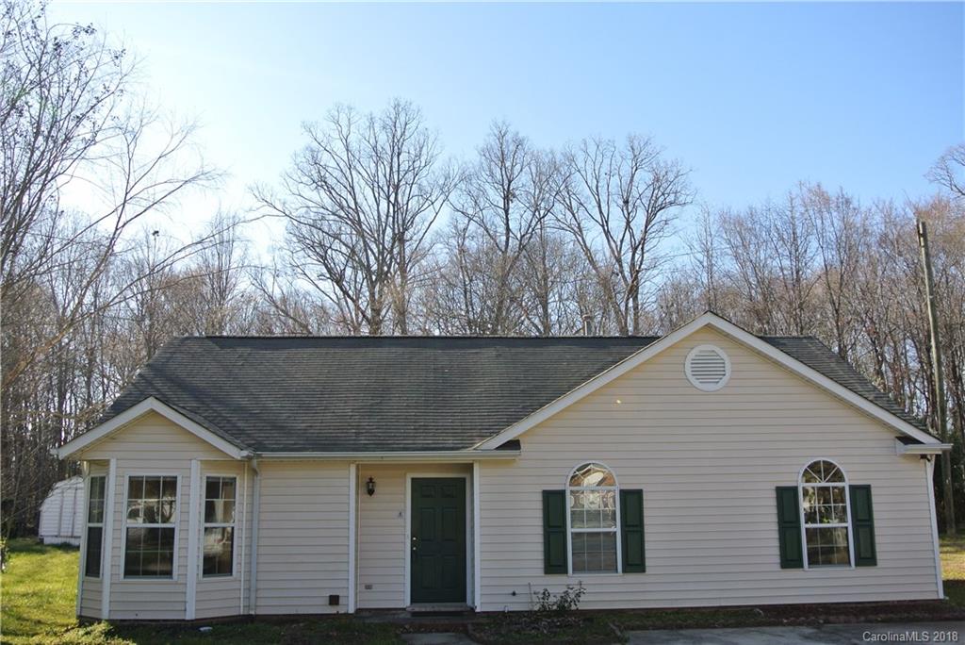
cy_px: 322
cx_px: 482
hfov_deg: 58.7
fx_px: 858
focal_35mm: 32
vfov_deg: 41.2
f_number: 4
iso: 100
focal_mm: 12.2
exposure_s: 1/320
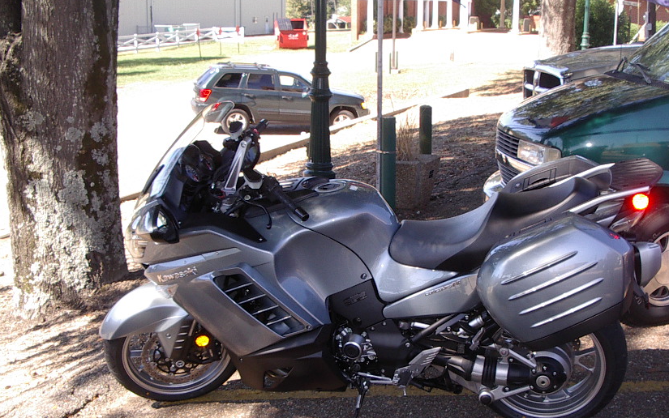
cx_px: 361
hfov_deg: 40.3
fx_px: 912
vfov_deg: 25.8
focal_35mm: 50
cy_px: 254
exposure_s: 1/80
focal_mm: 5.8
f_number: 4.8
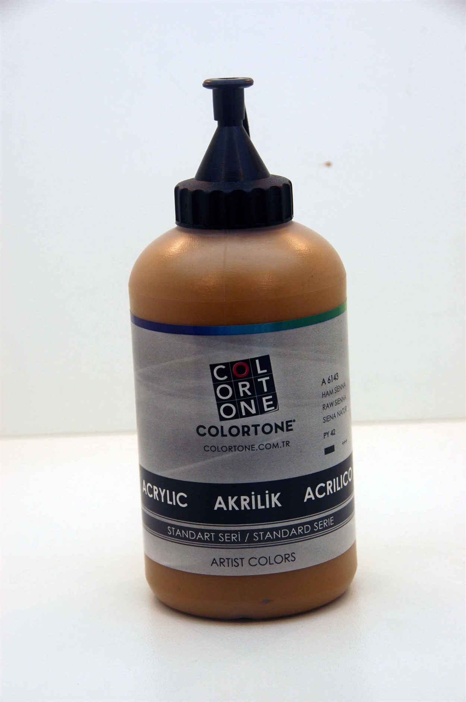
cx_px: 233
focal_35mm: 105
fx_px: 2042
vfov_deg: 19.5
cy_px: 351
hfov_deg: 13.0
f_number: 7.1
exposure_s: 1/200
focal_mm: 70
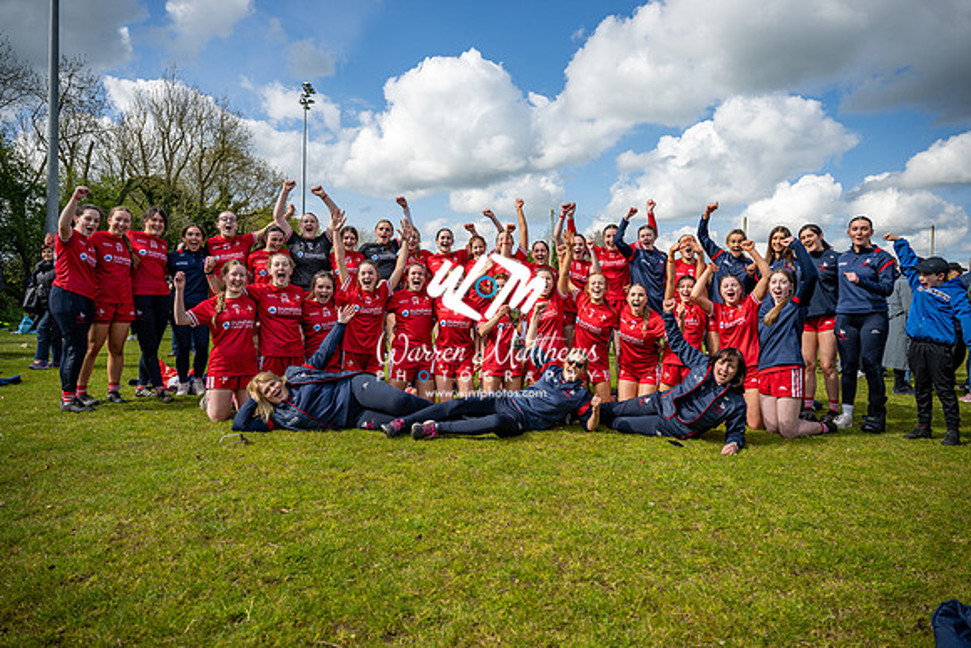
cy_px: 324
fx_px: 647
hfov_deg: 73.7
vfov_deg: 53.2
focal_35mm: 24
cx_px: 486
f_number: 4
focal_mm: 24
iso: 100
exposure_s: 1/1000
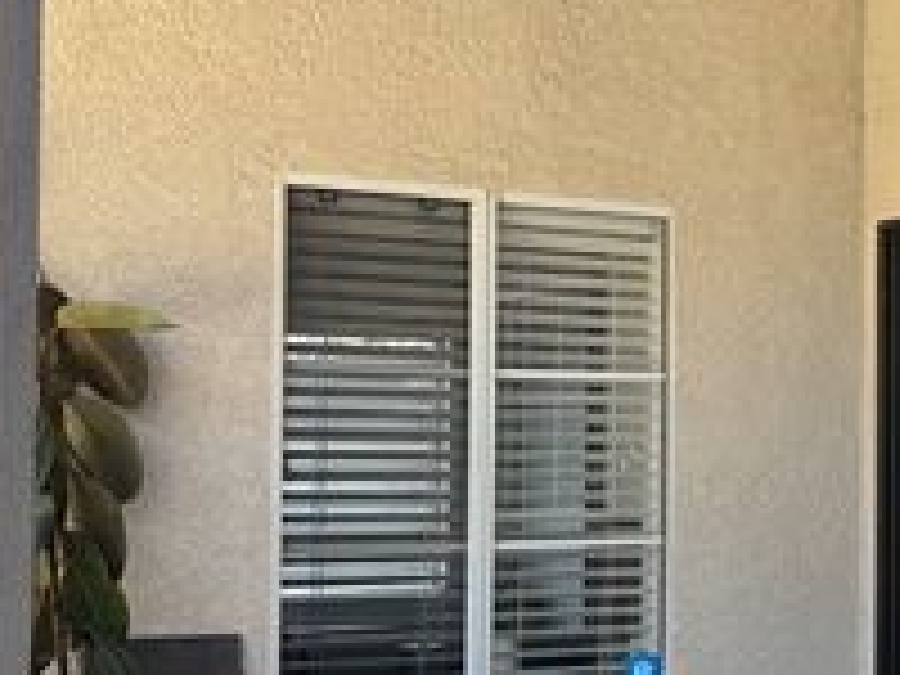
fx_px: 1560
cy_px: 560
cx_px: 1107
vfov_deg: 24.0
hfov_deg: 27.8
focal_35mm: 60
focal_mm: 6.76
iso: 80
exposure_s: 1/433
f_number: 1.78
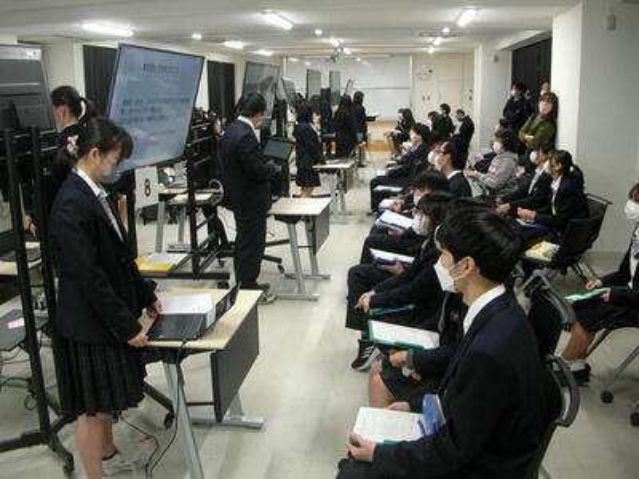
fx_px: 646
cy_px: 240
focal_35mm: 35
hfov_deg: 52.6
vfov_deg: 40.7
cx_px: 320
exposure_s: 1/11.8
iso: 50
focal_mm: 5.8
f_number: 2.8
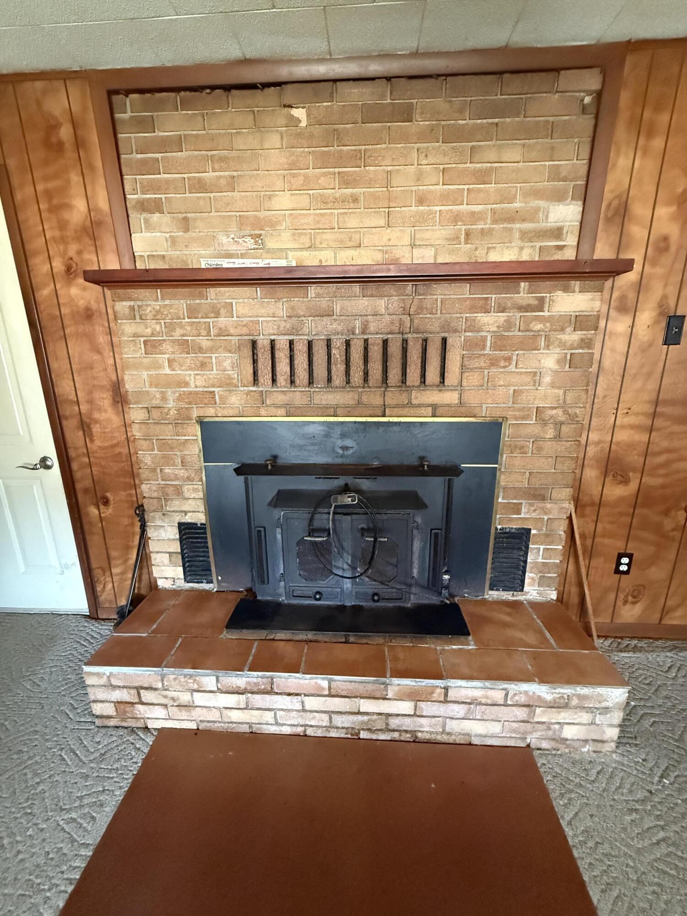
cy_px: 458
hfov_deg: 85.7
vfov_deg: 102.1
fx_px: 370
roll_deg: -0.6
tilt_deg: -15.5
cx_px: 344
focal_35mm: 14
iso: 1250
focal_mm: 2.22
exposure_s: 1/60
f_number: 2.2
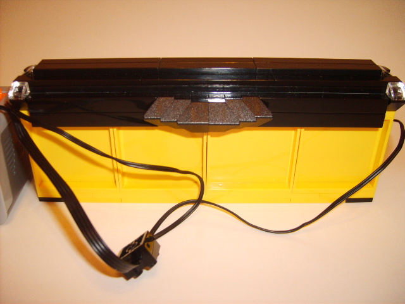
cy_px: 152
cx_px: 202
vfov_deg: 40.7
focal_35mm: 35
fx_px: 409
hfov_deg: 52.6
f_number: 2.8
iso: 100
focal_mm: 5.8
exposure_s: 1/45
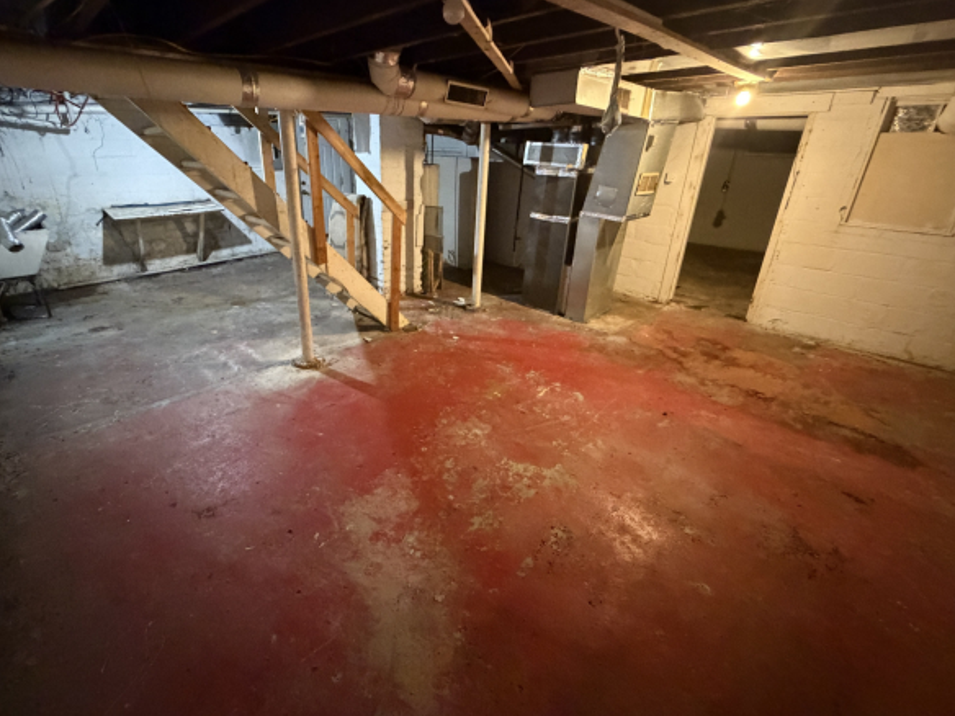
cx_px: 433
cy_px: 322
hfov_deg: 94.2
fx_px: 441
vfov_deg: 77.9
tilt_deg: -21.4
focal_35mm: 16
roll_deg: -0.6
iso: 1600
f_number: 2.2
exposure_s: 1/40
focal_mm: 2.22
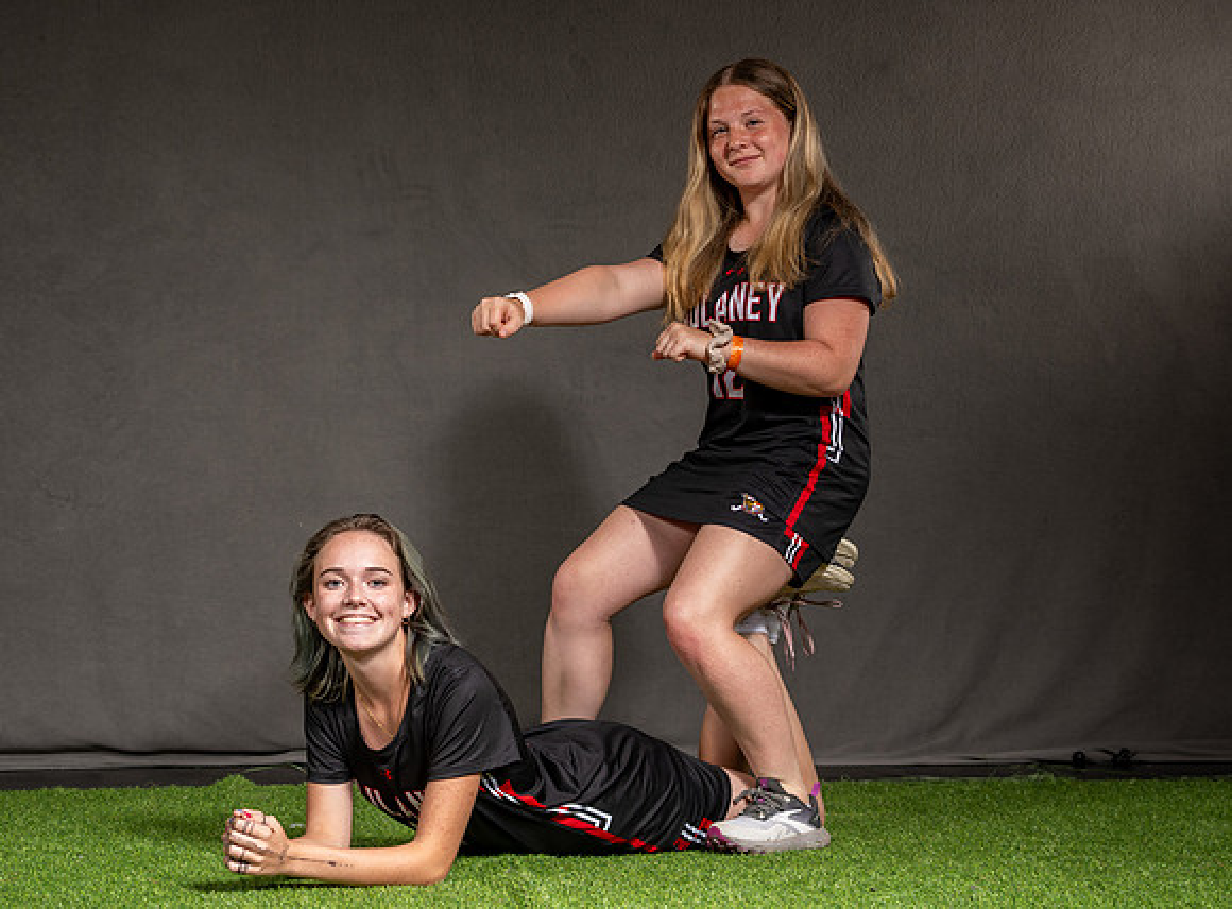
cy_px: 426
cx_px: 682
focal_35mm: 84
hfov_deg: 23.3
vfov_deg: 17.3
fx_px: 2987
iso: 160
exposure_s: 1/80
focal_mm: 55
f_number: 6.3
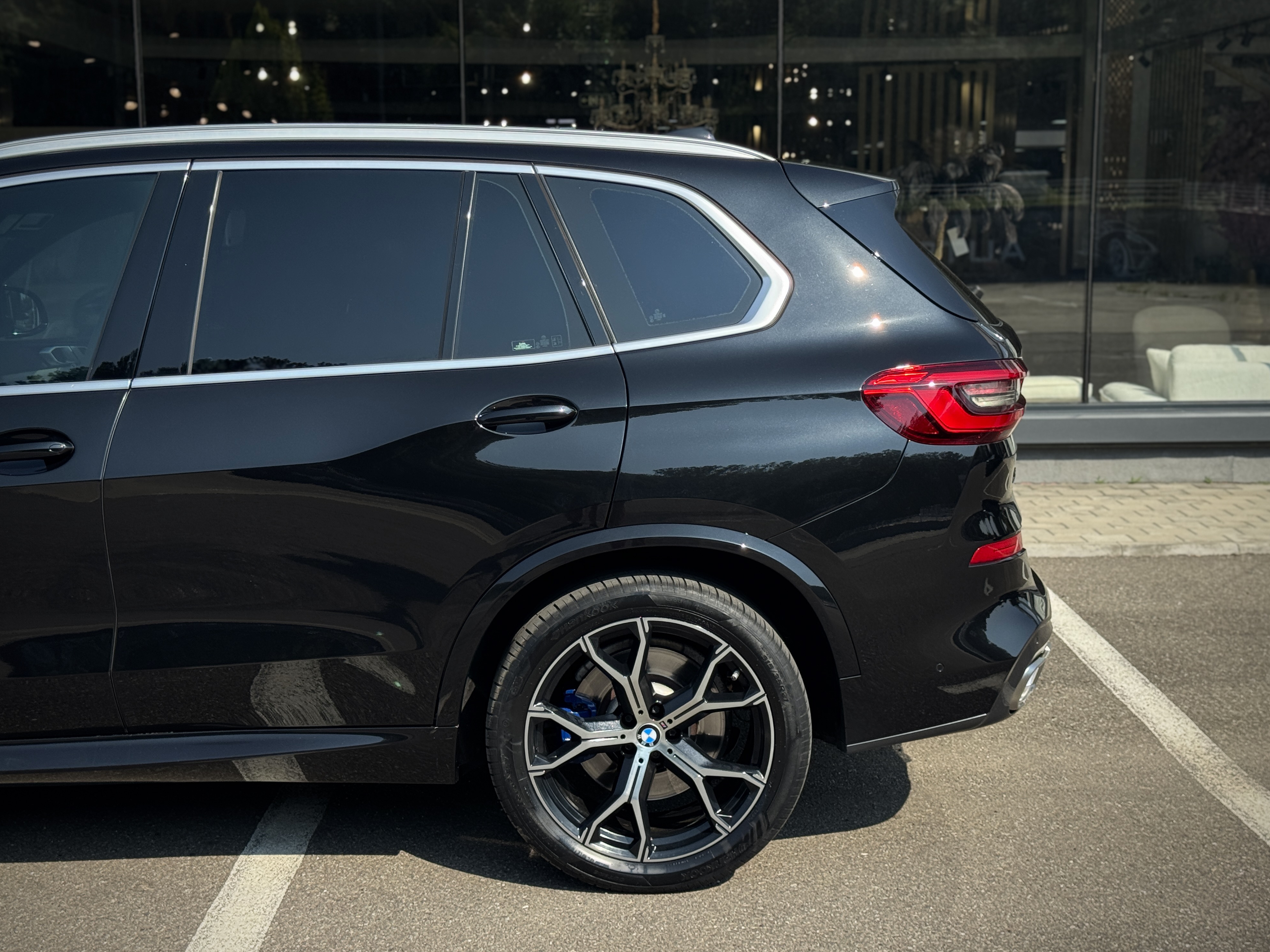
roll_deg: +1.0
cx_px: 626
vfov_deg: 29.7
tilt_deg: -7.4
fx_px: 1798
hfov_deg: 38.9
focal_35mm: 49
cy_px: 484
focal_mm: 6.76
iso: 64
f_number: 1.78
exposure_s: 1/3096
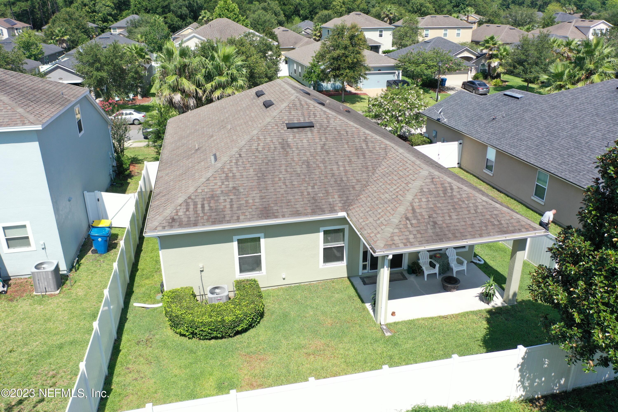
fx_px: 481
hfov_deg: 65.5
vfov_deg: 46.4
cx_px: 309
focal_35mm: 28
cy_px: 206
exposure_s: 1/50
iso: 100
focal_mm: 10.26
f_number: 3.2
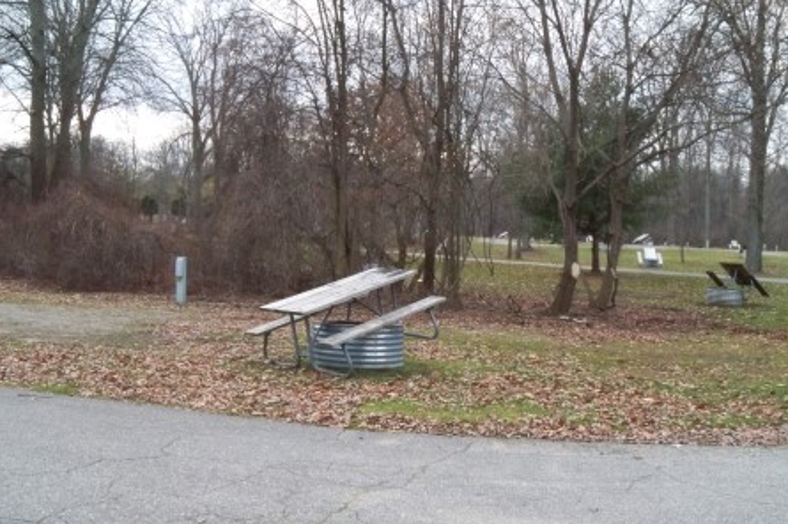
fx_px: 919
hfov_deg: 46.4
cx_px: 380
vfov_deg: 31.8
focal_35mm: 42
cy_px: 291
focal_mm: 6.2
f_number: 8.3
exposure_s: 1/160
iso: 400
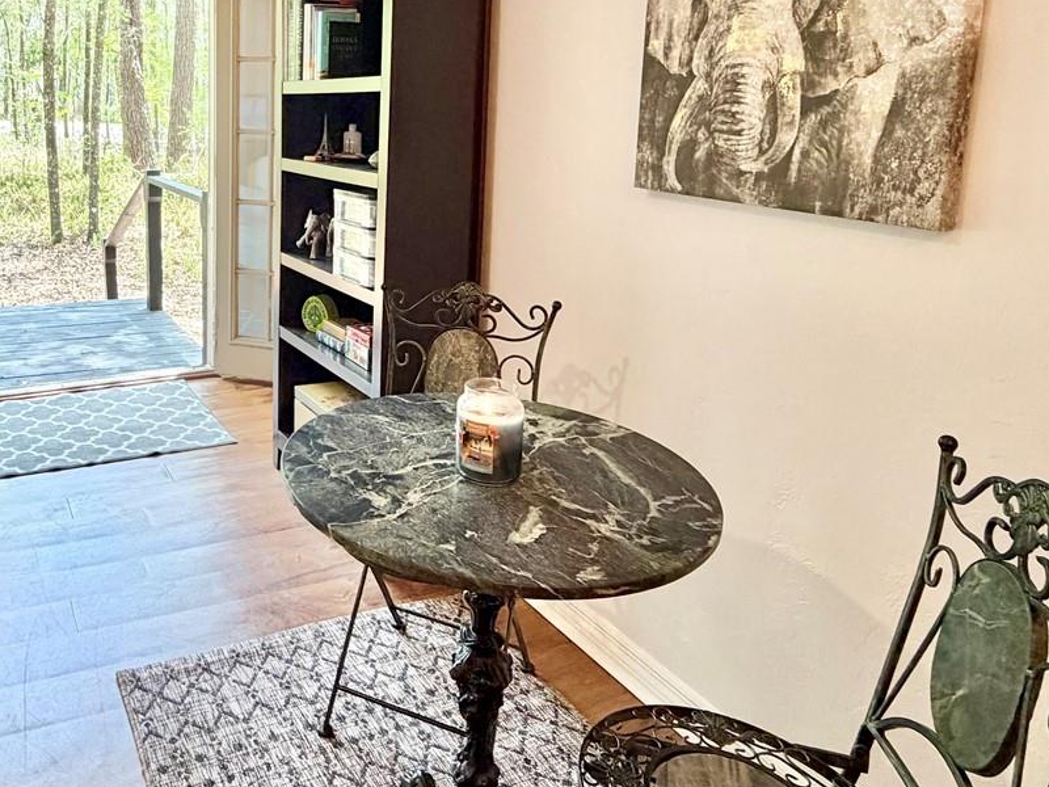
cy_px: 206
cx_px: 271
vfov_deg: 48.0
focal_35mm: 28
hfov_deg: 60.2
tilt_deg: -8.2
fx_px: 849
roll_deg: +0.1
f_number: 2.2
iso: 200
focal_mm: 2.22
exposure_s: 1/120
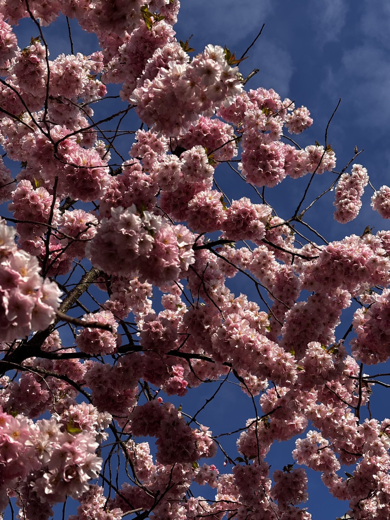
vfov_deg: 36.8
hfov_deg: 28.0
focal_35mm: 52
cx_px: 195
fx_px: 781
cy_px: 260
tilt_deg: +67.9
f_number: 1.6
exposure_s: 1/1695
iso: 32
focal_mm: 5.96
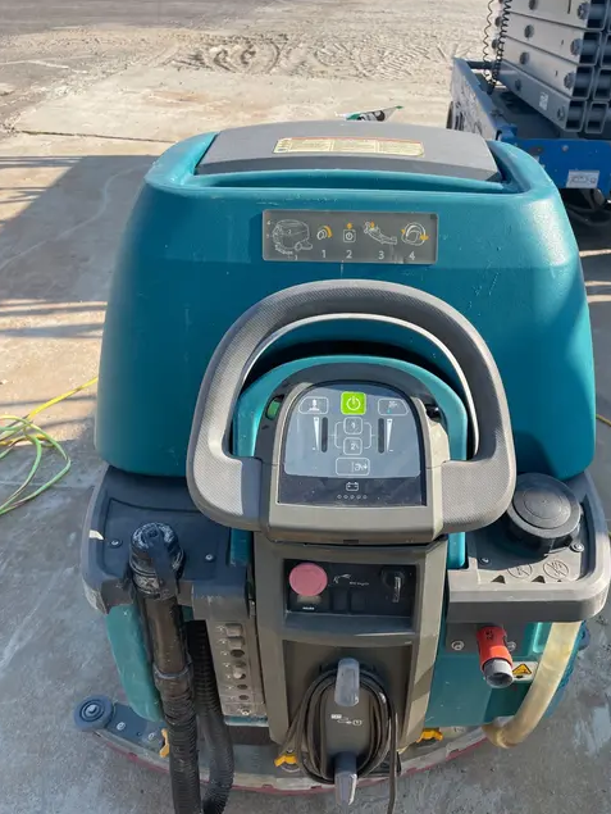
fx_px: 705
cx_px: 347
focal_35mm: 30
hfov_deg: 46.7
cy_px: 463
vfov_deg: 59.7
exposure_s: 1/1208
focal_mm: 4.2
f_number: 1.6
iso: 32
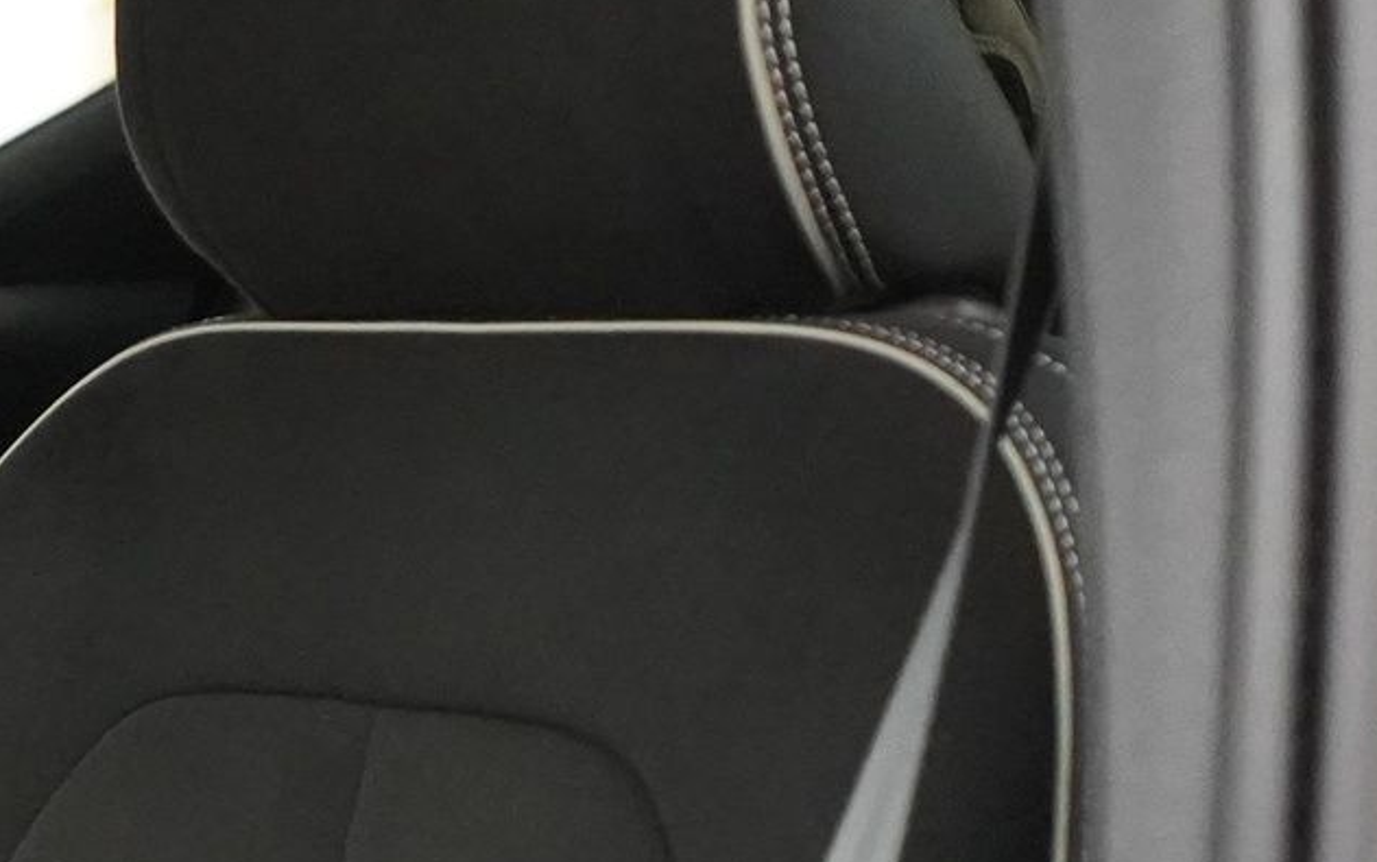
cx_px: -661
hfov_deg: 16.8
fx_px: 4243
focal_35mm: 113
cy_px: 1420
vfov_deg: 11.0
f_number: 3.5
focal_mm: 28
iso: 10000
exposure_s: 1/160
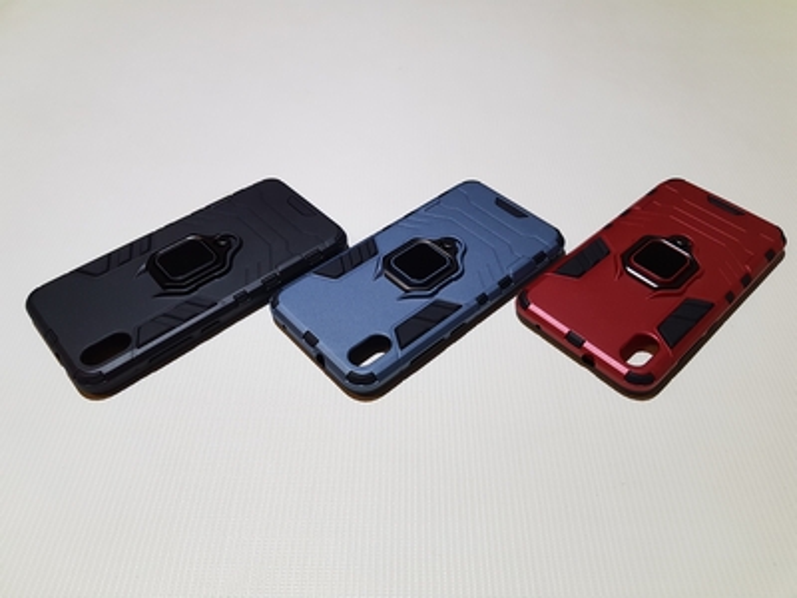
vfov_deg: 53.1
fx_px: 599
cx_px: 398
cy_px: 299
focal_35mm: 26
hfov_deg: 67.3
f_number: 1.7
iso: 100
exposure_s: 1/50
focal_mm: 4.2
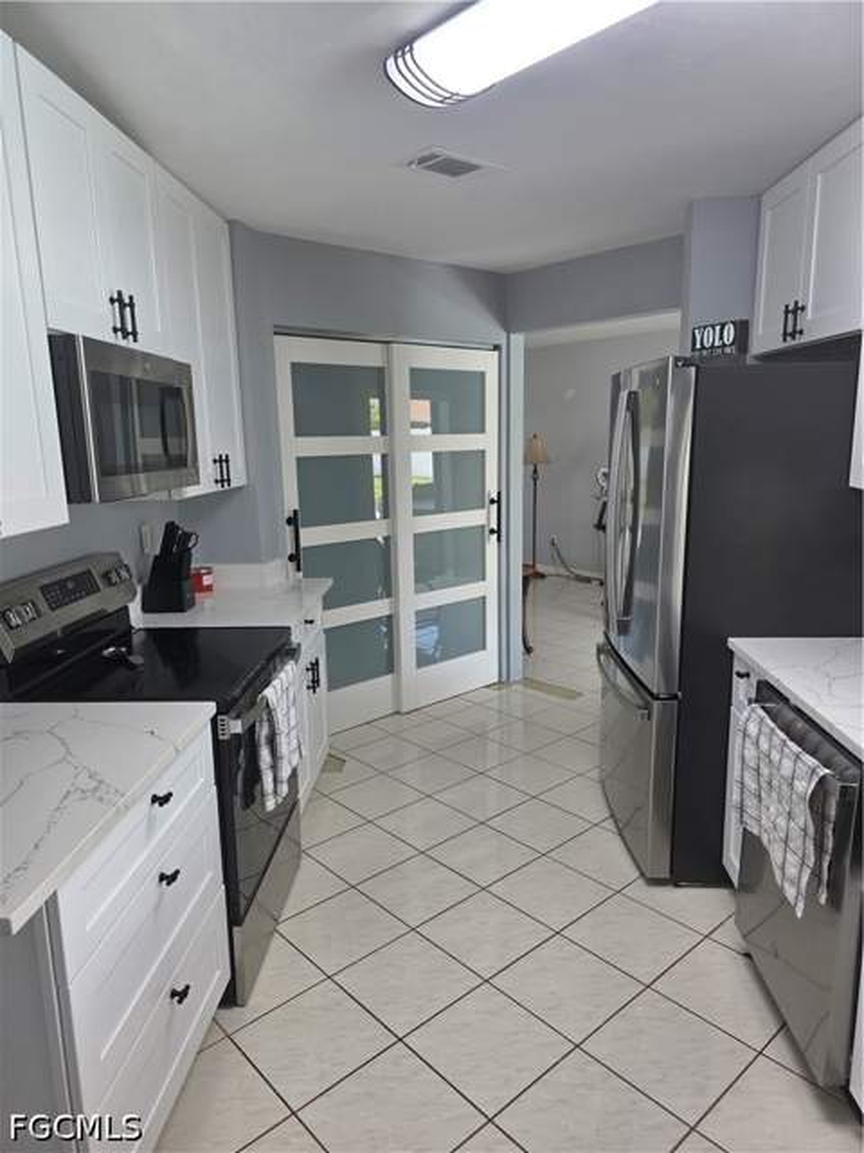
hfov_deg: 58.9
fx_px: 765
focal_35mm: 23
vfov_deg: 73.9
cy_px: 576
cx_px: 432
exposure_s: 1/120
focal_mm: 6.3
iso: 50
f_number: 1.7
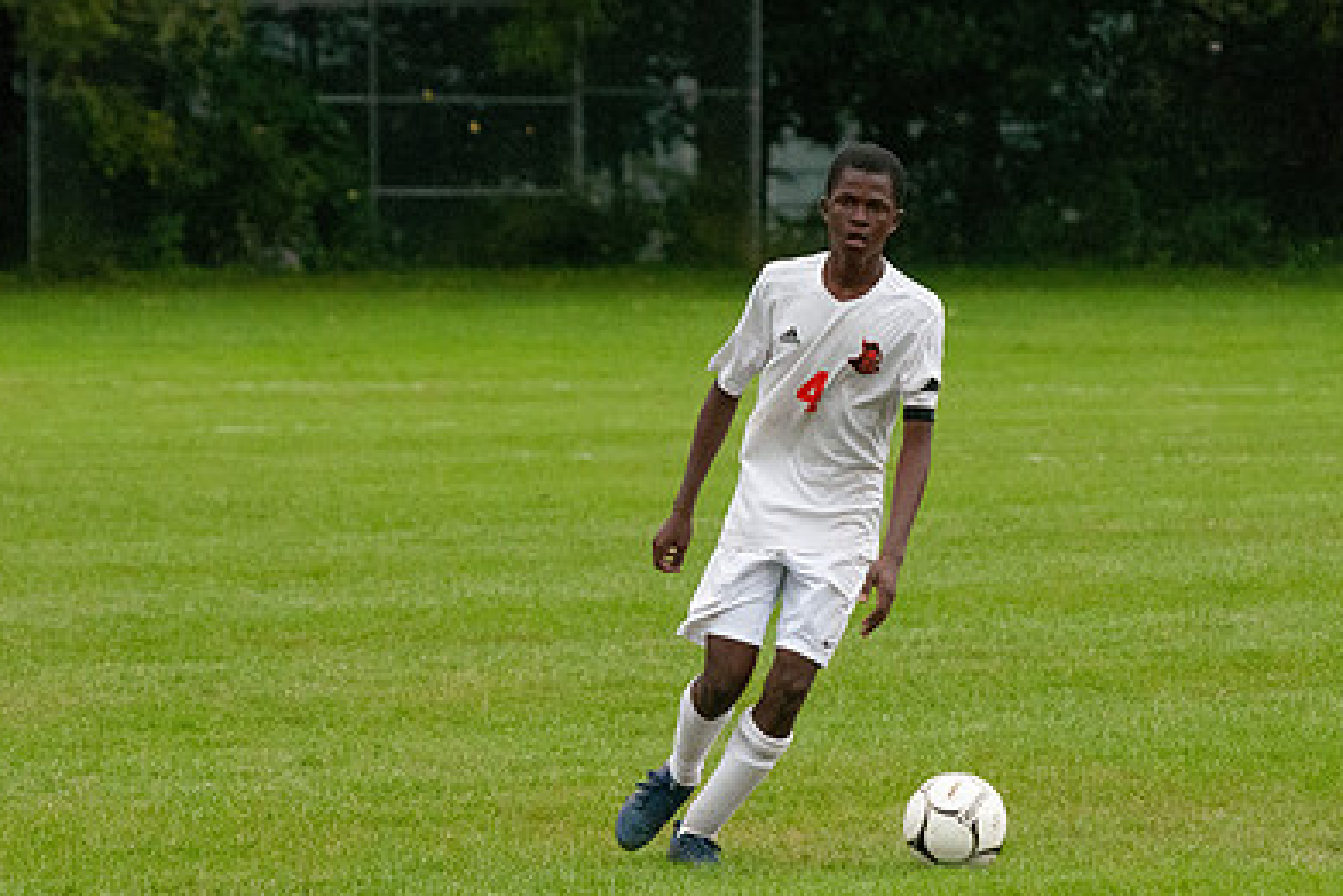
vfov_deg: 2.7
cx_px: 697
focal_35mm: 511
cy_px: 520
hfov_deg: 4.0
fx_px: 19069
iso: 3200
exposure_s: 1/800
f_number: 8
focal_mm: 230
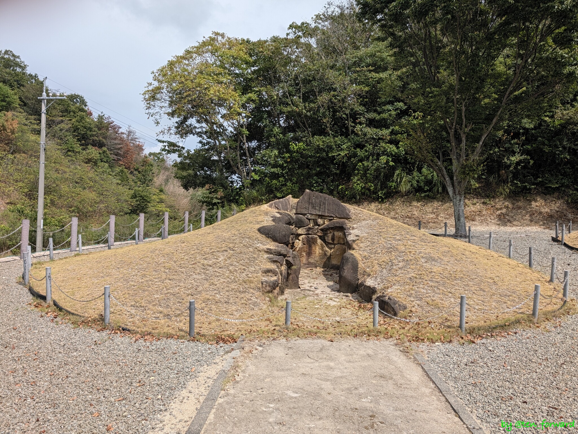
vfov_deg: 56.9
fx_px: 401
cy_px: 217
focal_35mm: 24
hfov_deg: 71.6
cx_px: 289
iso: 23
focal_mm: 6.9
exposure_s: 1/1898
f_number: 1.68
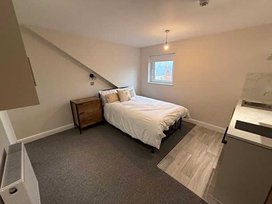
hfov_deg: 102.1
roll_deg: +0.1
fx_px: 110
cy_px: 102
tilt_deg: -16.1
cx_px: 136
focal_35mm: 14
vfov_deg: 85.7
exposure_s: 1/100
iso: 320
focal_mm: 2.22
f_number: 2.2
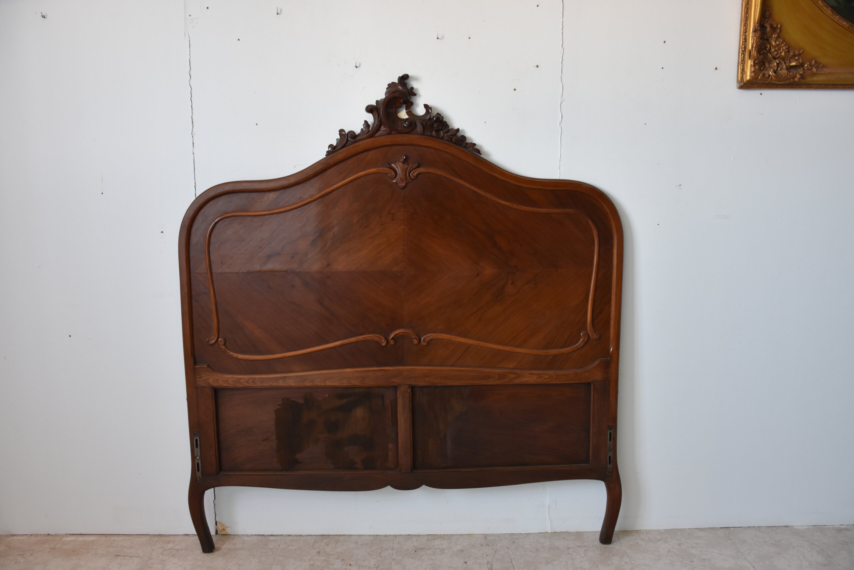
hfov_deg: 67.4
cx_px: 427
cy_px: 285
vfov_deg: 47.9
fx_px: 640
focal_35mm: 27
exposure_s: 1/80
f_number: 4.5
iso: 800
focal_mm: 18
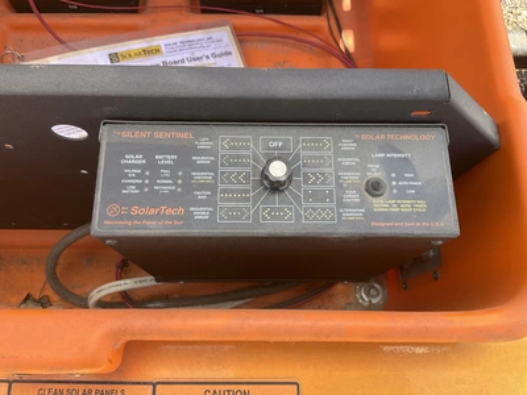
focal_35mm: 29
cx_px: 264
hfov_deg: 61.7
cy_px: 198
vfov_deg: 48.2
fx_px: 442
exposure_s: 1/209
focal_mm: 3
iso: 20
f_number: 1.8
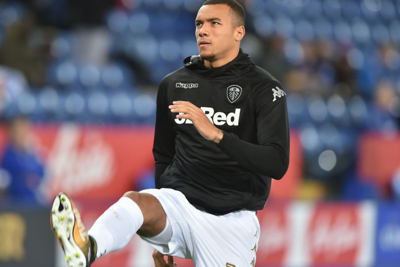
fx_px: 5088
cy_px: 144
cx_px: 189
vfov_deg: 3.0
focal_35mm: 458
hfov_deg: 4.5
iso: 1250
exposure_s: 1/640
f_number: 4
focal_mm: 400
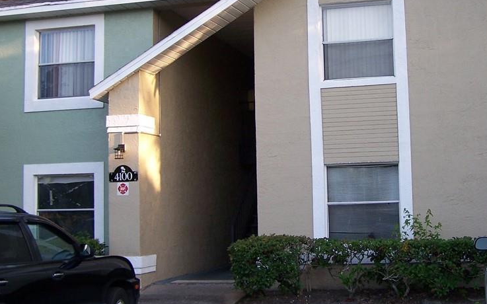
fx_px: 743
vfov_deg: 23.1
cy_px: 130
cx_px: 326
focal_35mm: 56
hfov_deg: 35.9
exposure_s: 1/160
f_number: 2.8
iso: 80
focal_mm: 6.3
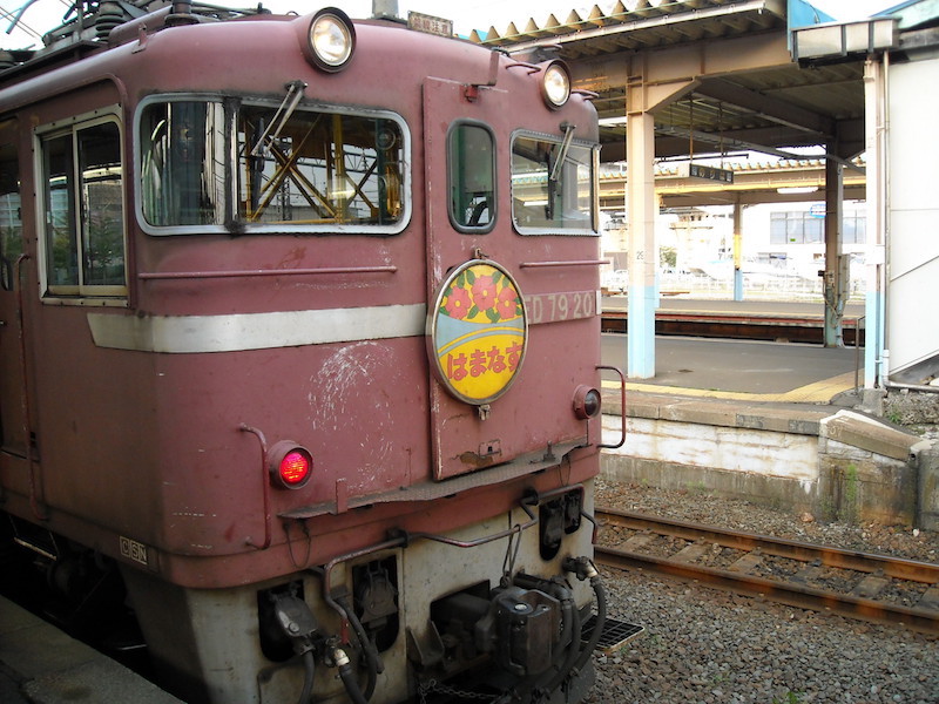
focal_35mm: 35
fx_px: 949
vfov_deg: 40.7
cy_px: 352
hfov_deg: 52.6
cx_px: 470
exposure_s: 1/161
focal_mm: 5.7
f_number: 2.8
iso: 218
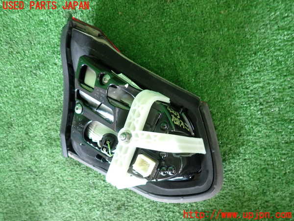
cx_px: 147
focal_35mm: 25
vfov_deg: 54.9
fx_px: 212
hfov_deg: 69.4
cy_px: 110
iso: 200
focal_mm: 4.5
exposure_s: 1/50
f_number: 2
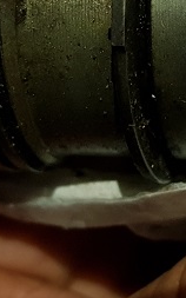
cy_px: 100
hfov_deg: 11.8
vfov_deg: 19.1
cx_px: 201
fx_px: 885
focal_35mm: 109
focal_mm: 4.2
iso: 250
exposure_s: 1/10
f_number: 1.7
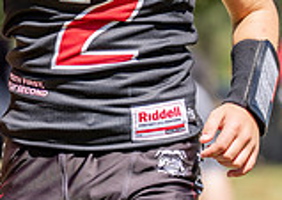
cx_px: 160
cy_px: -82
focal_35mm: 442
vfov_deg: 3.2
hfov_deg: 4.6
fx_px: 3534
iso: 100
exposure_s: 1/1600
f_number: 2.8
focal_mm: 101
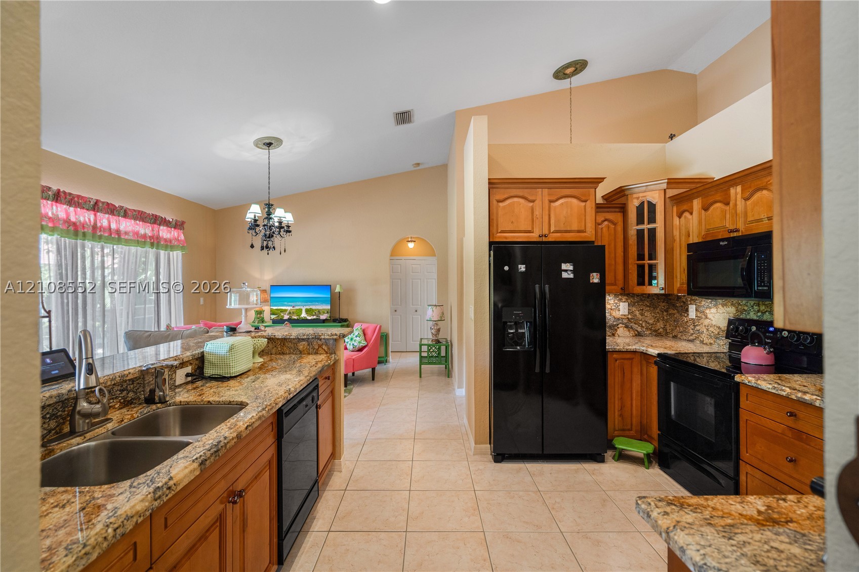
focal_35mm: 16
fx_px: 382
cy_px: 286
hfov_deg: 96.7
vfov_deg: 73.7
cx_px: 430
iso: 500
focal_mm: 16
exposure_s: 1/15
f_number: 4.5
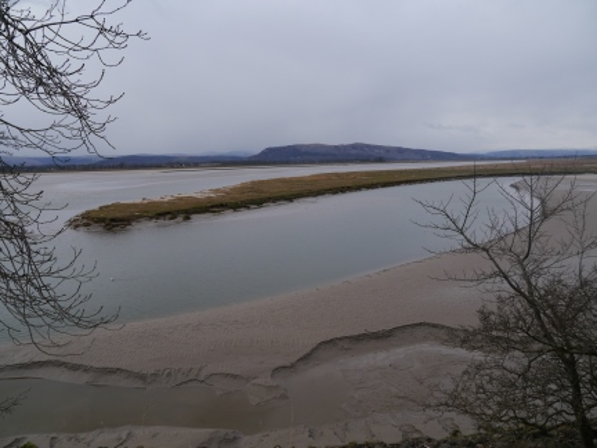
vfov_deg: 49.7
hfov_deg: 63.4
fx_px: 483
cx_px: 298
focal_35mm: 28
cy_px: 224
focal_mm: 14
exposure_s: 1/400
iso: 160
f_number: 6.3
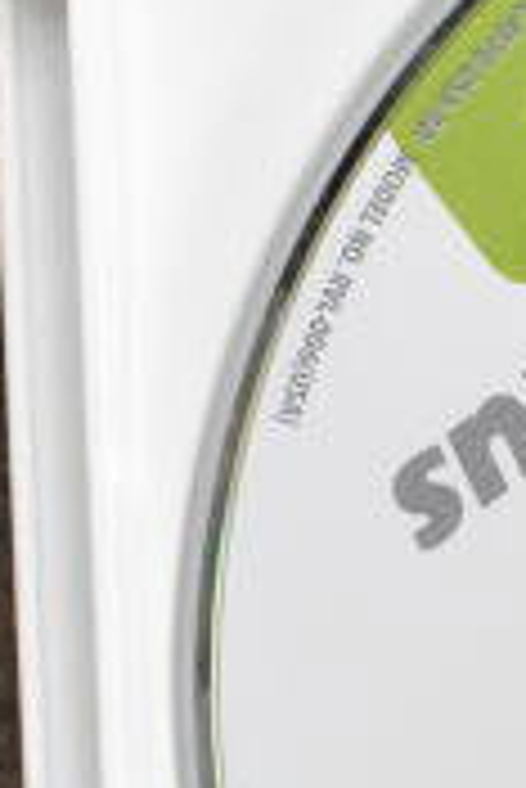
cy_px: 1063
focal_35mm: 188
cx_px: 1092
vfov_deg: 10.7
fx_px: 4112
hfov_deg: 7.0
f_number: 7.1
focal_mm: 24
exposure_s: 1/200
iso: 1600
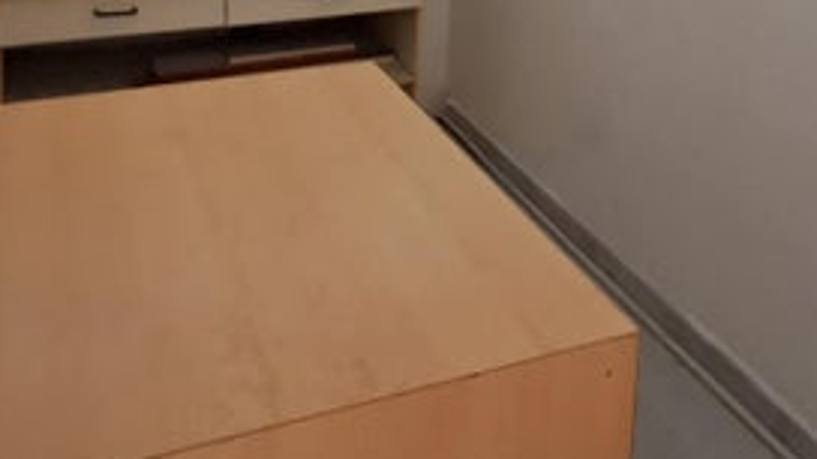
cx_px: 354
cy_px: -147
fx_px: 888
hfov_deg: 49.3
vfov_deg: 24.9
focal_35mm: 41
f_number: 2.2
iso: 250
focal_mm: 1.64
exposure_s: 1/24
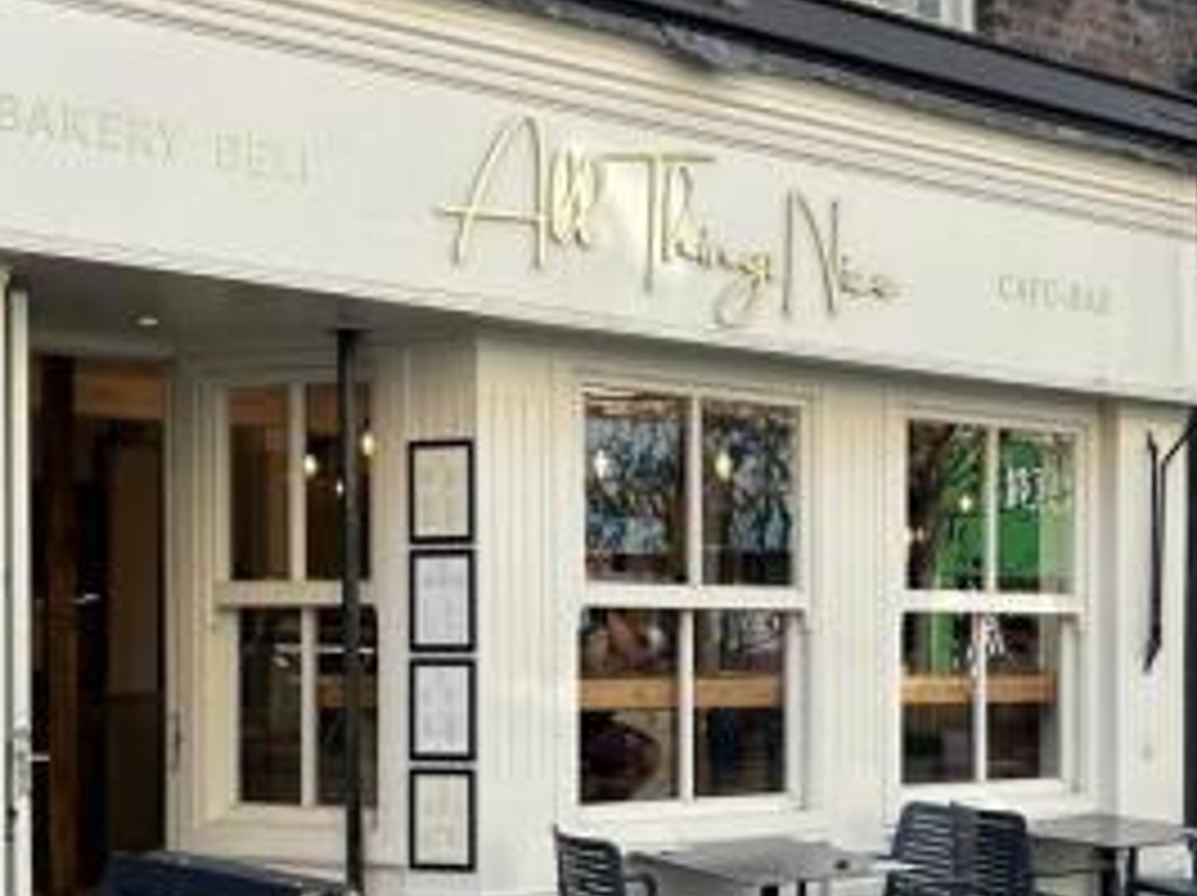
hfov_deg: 33.5
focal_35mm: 57
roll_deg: +0.4
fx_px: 1969
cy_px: 682
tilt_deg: -0.4
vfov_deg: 25.3
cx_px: 785
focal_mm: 5.7
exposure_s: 1/521
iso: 50
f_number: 1.5
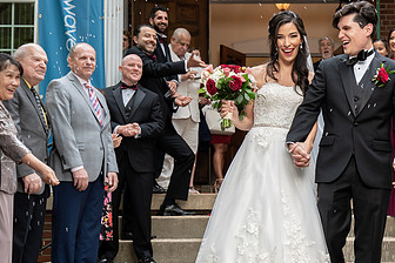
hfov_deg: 29.0
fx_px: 735
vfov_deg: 20.3
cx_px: 349
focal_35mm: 67
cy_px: 159
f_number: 4
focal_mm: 34
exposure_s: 1/250
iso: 800
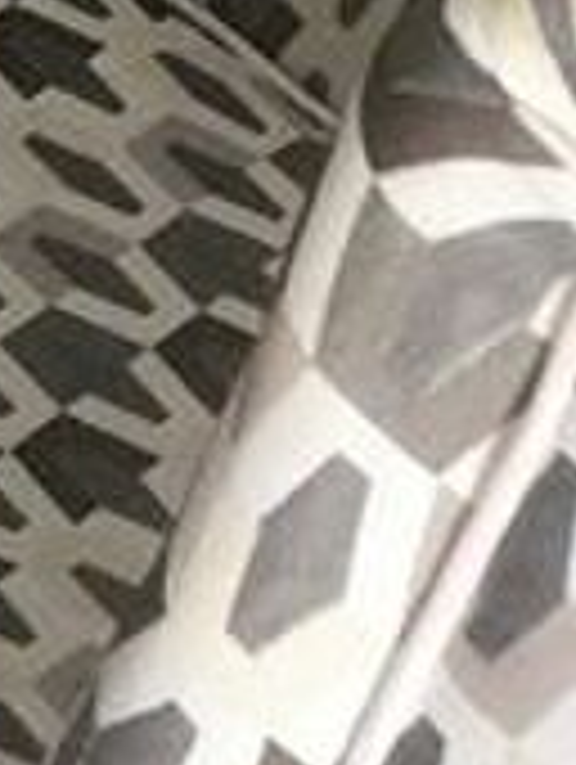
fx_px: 5024
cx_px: -50
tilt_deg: -52.7
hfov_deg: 6.5
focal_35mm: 227
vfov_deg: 8.2
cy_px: 1618
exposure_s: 1/33
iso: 50
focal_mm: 4.15
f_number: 2.2
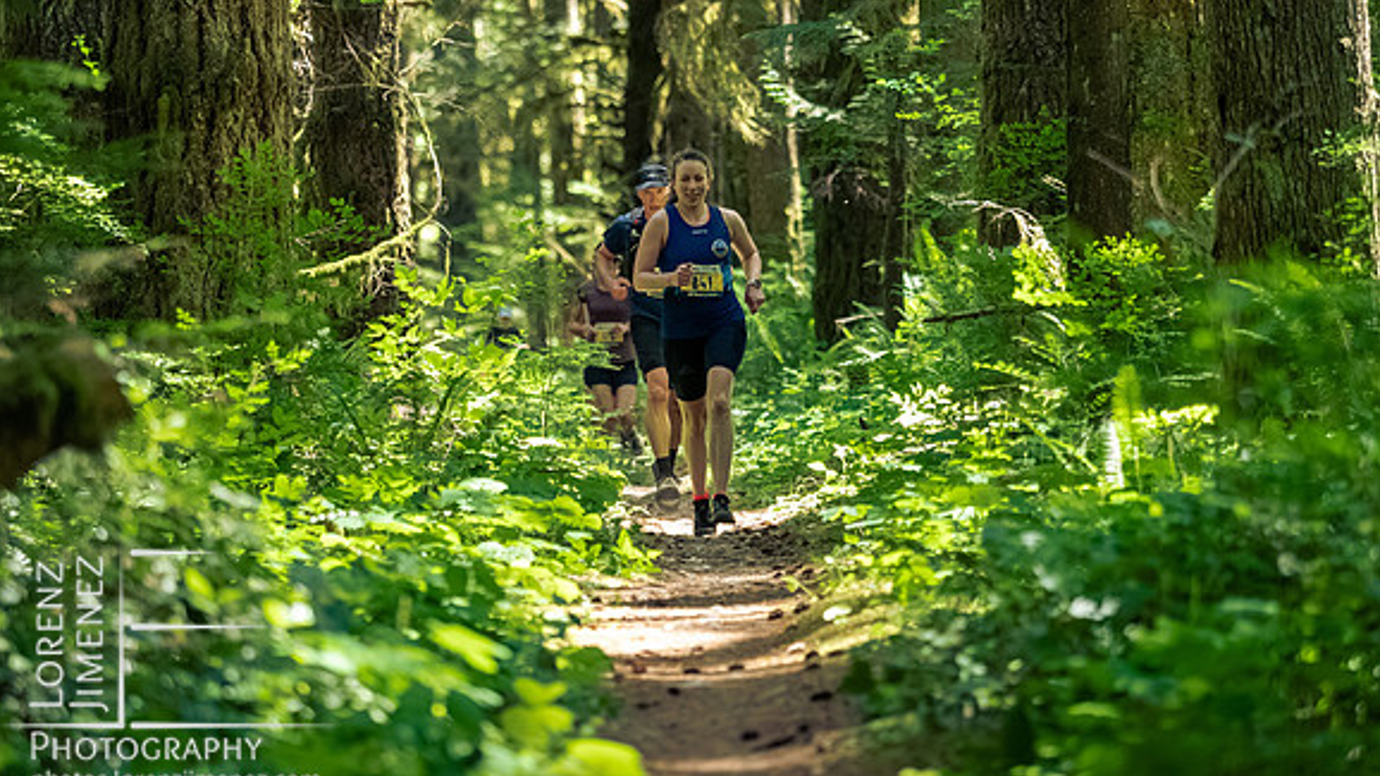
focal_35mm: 328
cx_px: 690
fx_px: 12001
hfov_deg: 6.6
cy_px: 290
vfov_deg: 3.7
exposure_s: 1/1000
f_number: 2.8
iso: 5000
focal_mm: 150
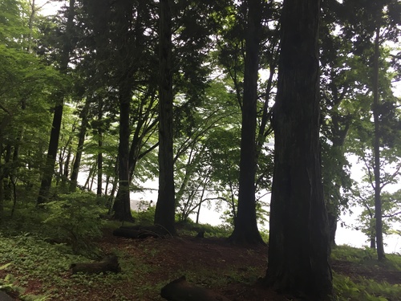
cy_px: 150
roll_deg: +1.1
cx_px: 200
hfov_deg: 61.7
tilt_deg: -2.2
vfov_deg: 48.2
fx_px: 336
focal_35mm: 29
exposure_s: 1/30
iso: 32
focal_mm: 4.15
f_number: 2.2
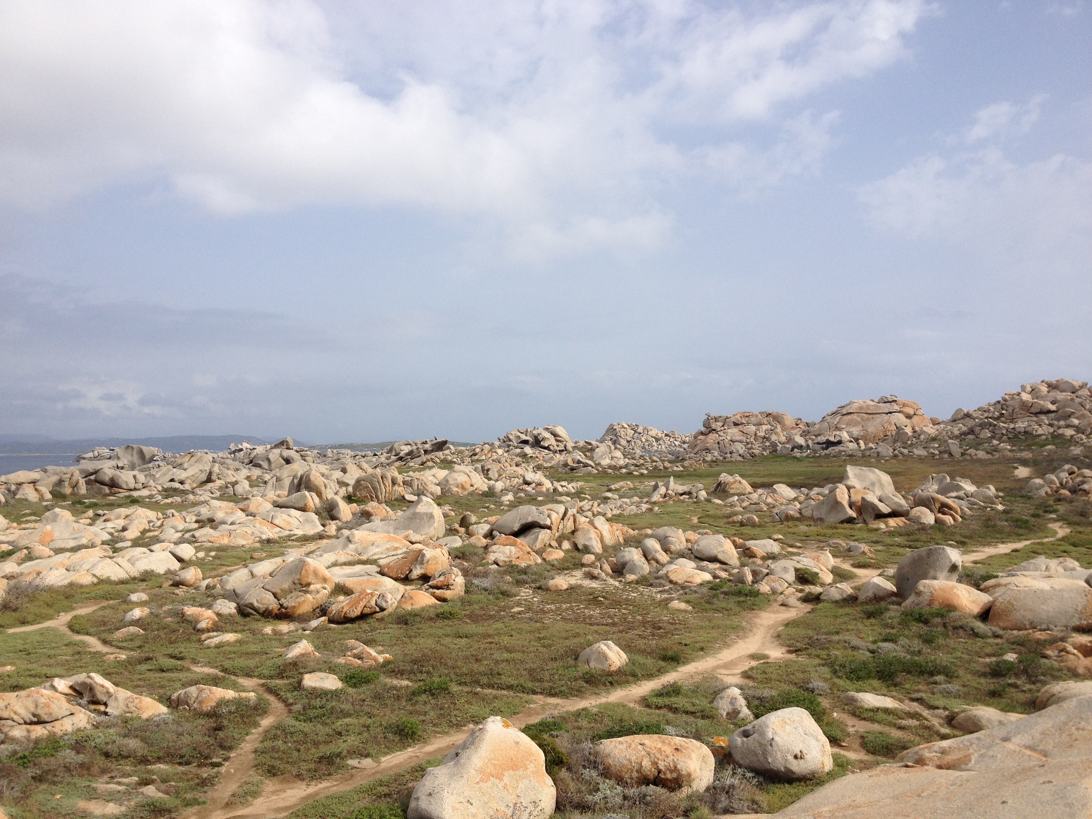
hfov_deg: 52.6
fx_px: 1104
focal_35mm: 35
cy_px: 410
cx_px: 546
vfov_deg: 40.7
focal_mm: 4.28
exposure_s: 1/2404
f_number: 2.4
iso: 64
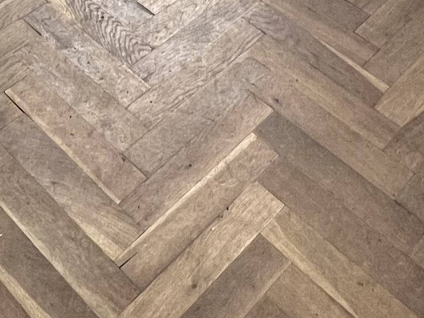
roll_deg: -2.2
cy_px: -468
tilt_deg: -10.5
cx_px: 240
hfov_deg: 28.5
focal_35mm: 68
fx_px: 833
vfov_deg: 14.0
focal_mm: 1.57
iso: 160
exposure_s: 1/99
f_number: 1.8
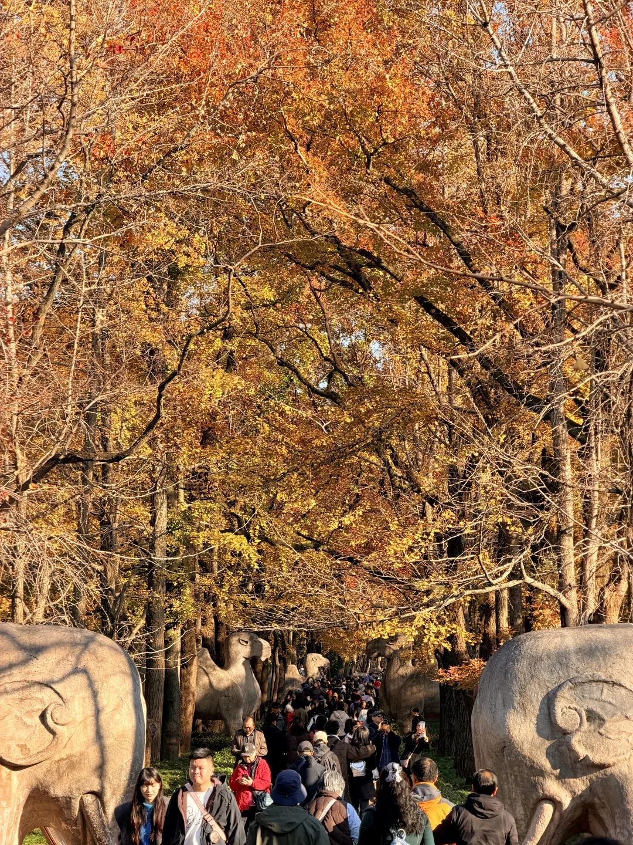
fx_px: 2438
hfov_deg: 14.8
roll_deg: +0.1
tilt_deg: +5.6
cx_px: 316
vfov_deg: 19.6
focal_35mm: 100
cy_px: 422
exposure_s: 1/210
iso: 50
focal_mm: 16.89
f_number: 2.8
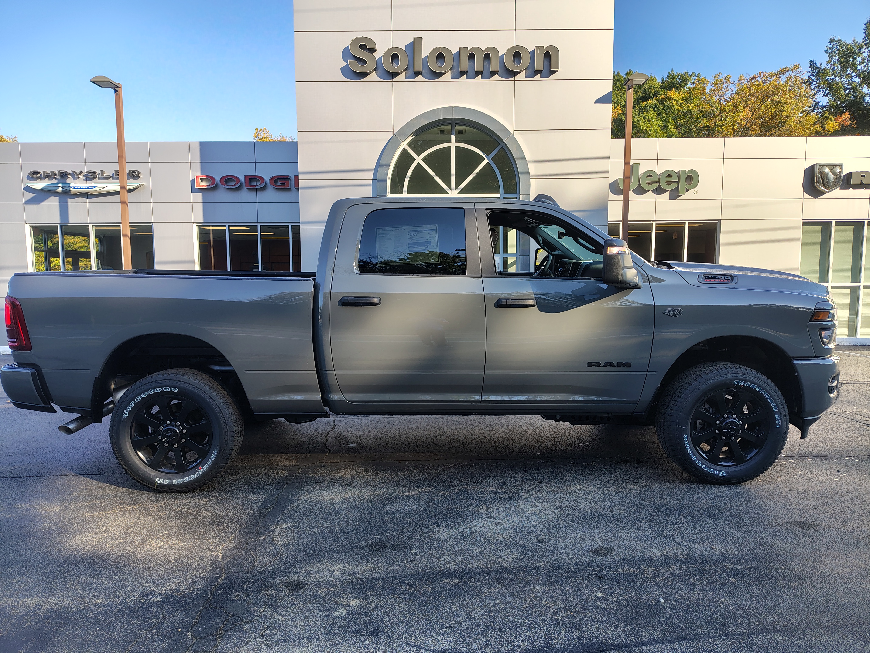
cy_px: 326
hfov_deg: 71.6
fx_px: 603
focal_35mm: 24
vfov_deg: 56.8
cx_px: 435
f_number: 1.8
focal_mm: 5.56
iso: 100
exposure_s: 1/342
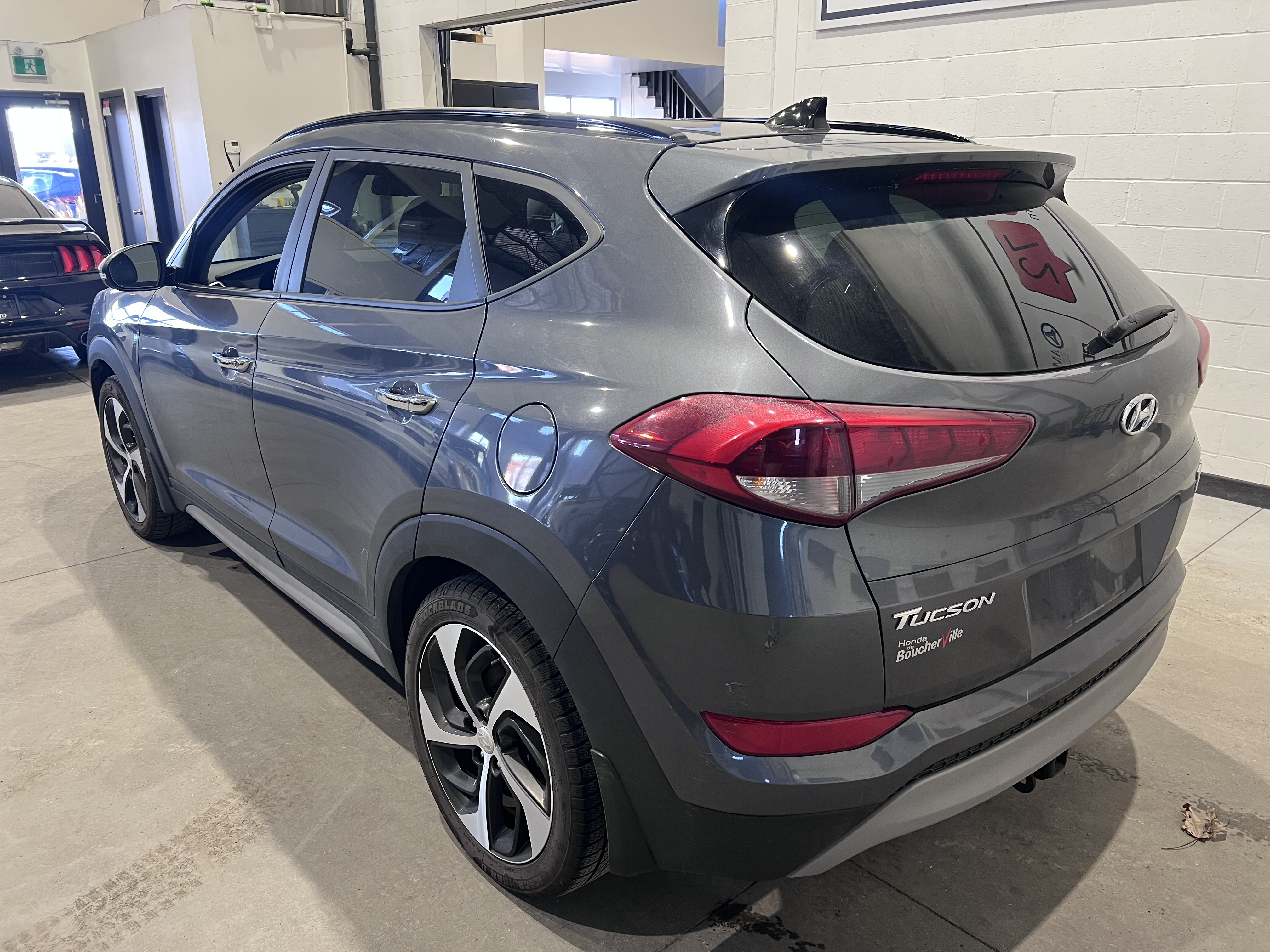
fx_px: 954
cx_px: 635
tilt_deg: -17.0
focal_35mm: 26
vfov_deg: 53.1
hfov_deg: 67.3
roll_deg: +0.4
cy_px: 476
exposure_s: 1/60
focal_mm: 5.7
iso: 100
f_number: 1.5
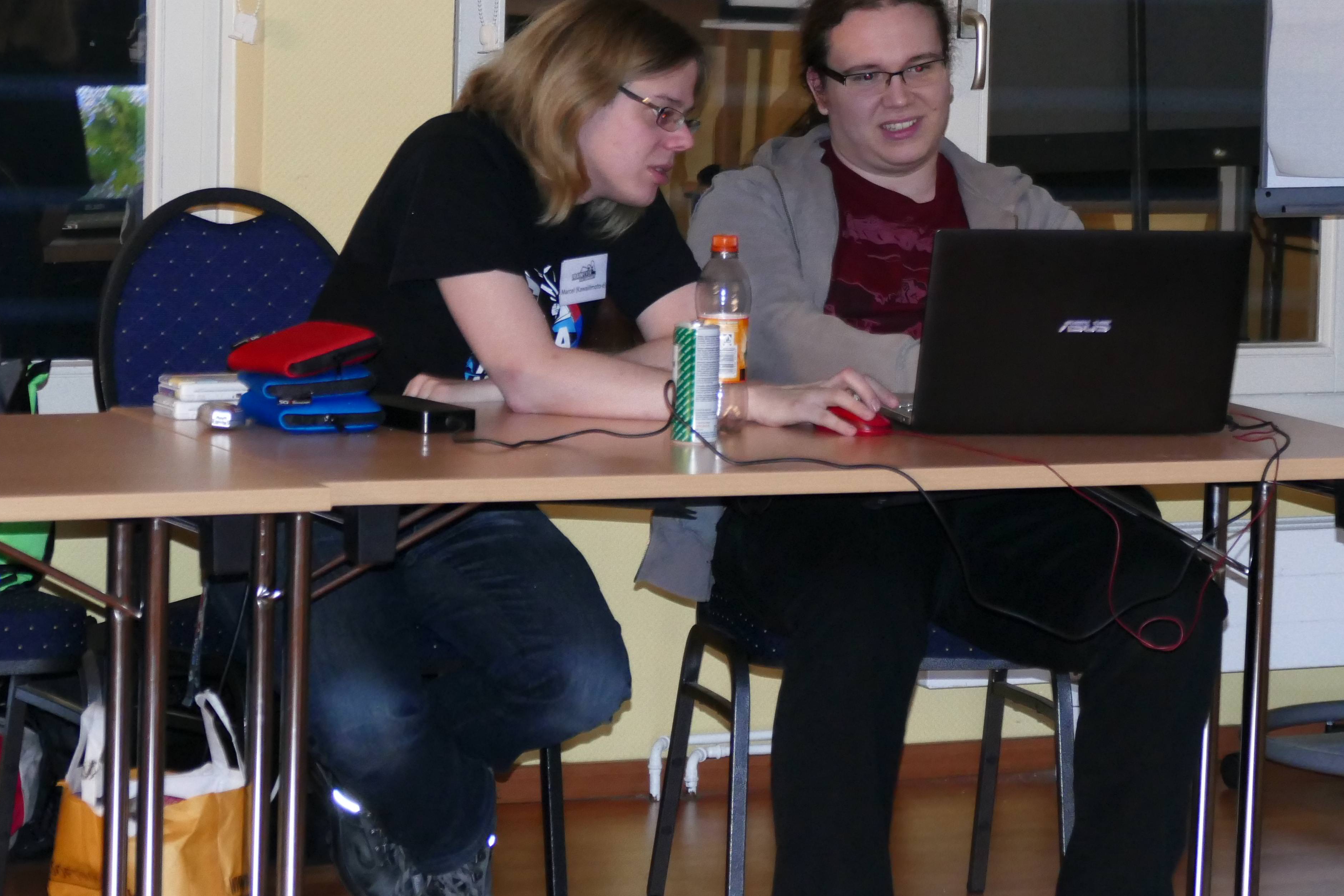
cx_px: 742
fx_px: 5637
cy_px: 308
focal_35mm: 151
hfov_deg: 13.6
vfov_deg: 9.1
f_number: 3.8
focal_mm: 37.79
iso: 1600
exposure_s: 1/8
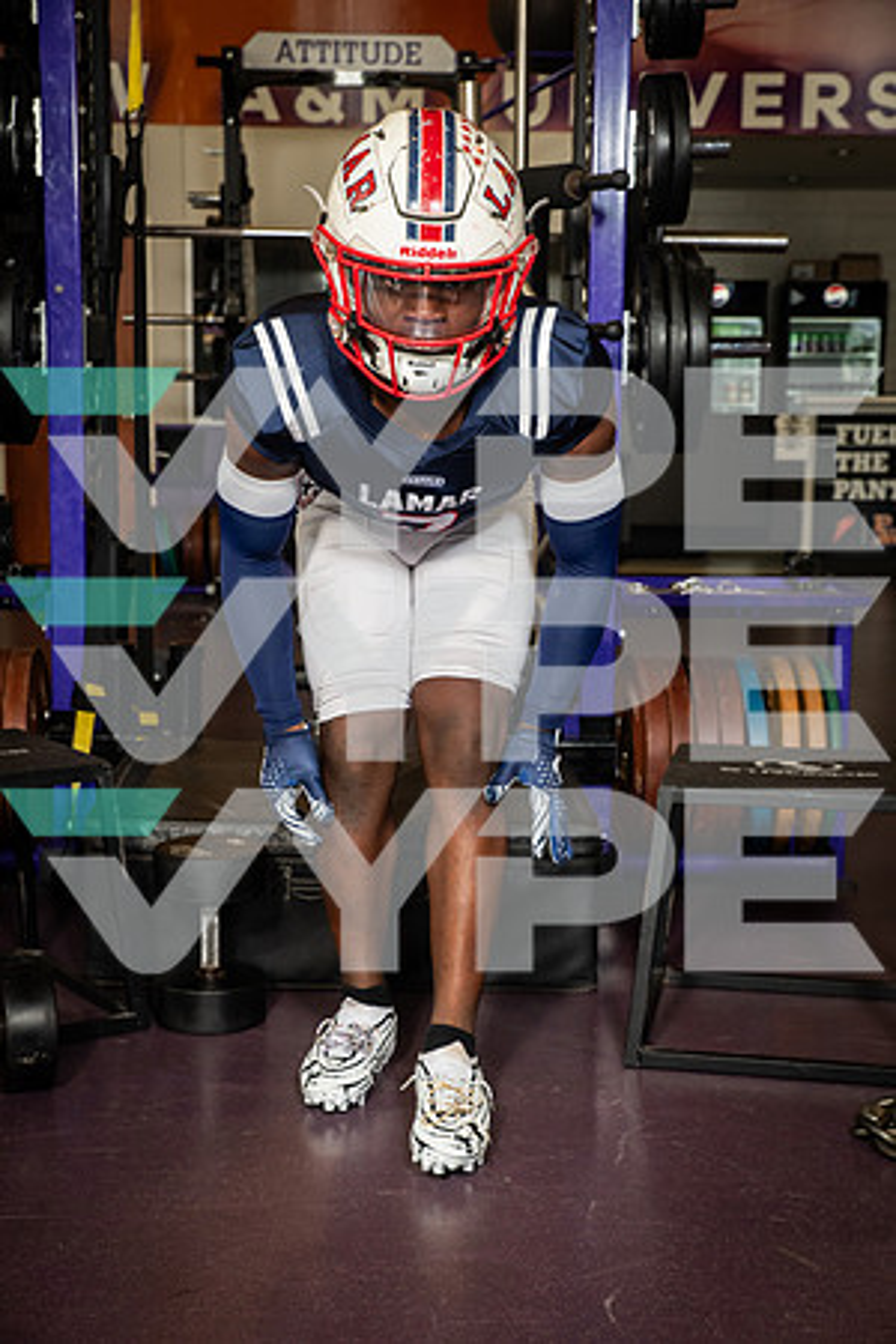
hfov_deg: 24.6
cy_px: 672
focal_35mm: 55
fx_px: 2053
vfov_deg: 36.2
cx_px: 448
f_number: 7.1
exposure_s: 1/250
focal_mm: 55
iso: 800
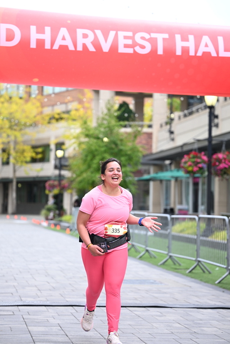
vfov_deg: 23.1
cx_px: 115
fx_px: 843
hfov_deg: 15.5
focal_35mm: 88
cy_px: 172
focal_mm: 88
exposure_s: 1/1600
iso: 640
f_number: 2.8
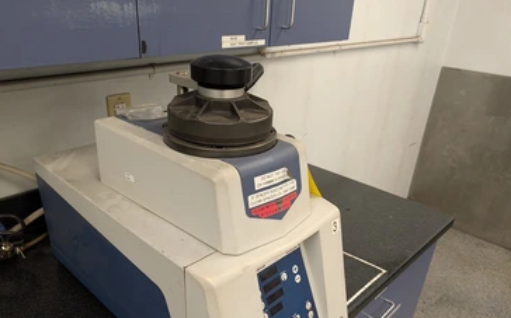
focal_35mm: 28
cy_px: 209
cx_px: 246
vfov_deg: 43.9
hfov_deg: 66.5
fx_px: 390
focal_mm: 6.9
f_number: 1.68
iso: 233
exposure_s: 1/120
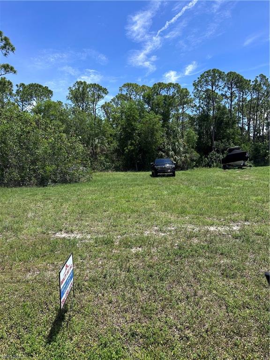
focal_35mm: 24
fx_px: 250
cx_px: 135
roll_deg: +0.3
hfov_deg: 56.8
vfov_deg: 71.6
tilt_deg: -5.0
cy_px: 180
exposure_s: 1/2967
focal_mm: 6.86
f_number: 1.78
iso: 80
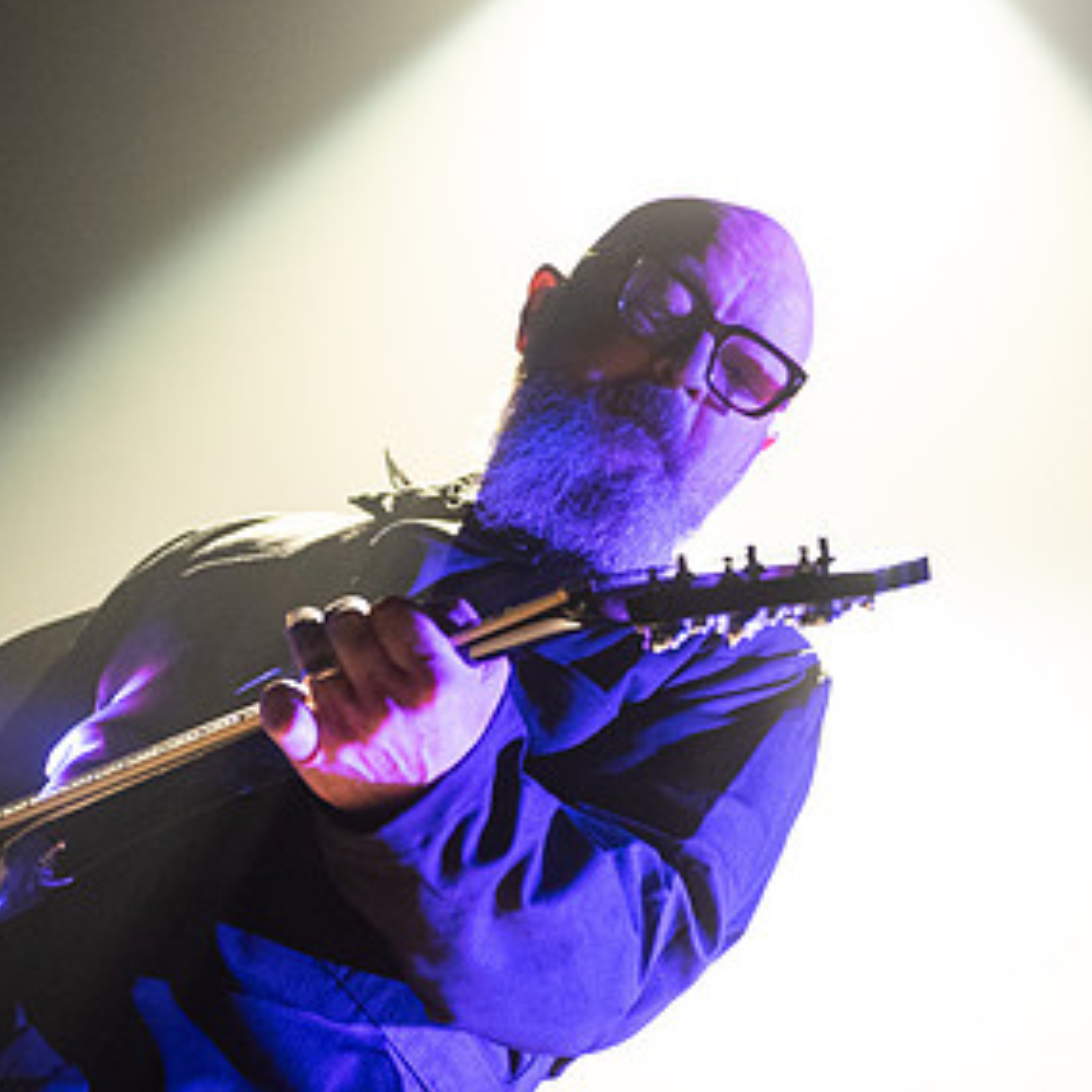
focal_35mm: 100
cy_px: 486
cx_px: 703
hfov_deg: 17.4
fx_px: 3569
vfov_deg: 17.4
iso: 2500
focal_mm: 48
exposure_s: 1/250
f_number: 3.2
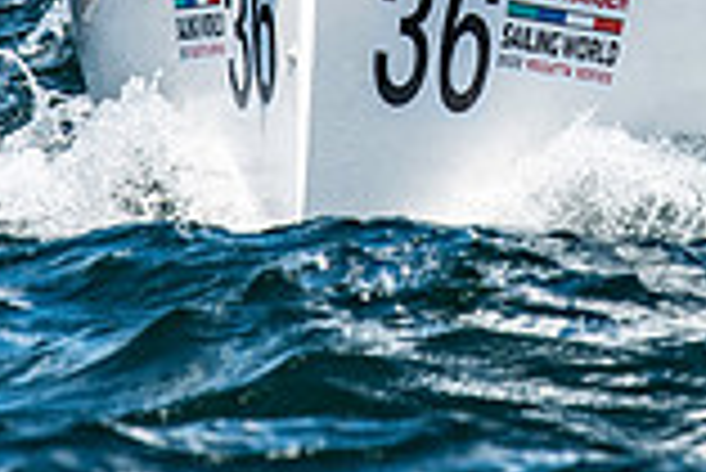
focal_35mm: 1666
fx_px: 32702
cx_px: 441
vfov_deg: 0.8
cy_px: -339
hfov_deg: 1.2
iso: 500
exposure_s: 1/5000
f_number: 5.6
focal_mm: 300
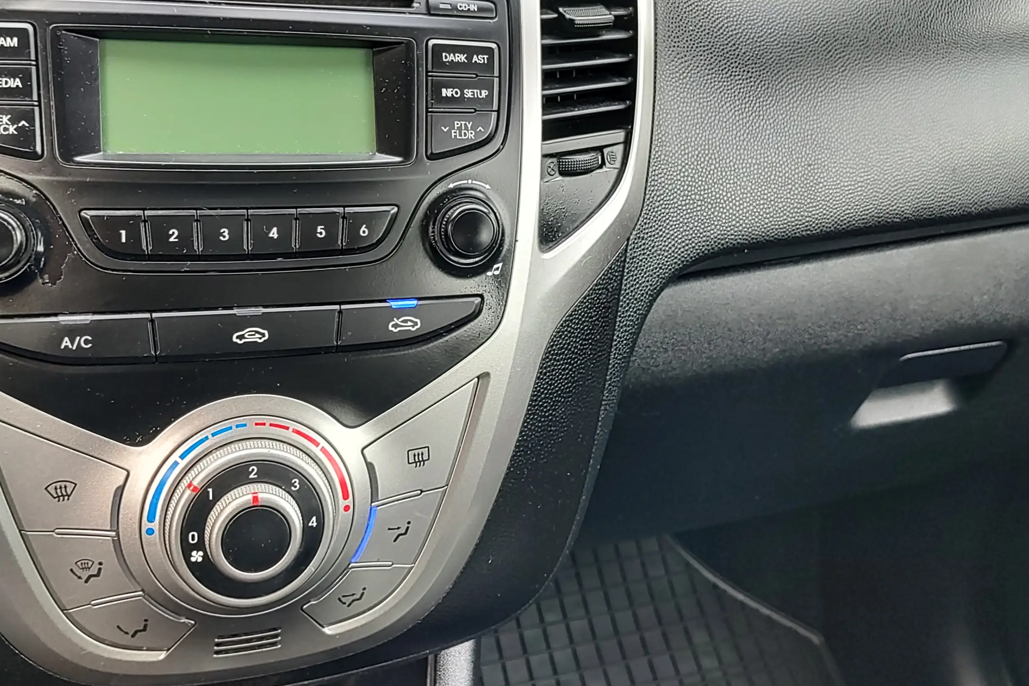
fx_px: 1057
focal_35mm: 37
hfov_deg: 51.9
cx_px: 546
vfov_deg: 35.4
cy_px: 207
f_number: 1.8
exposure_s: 1/136
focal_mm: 5.56
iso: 100
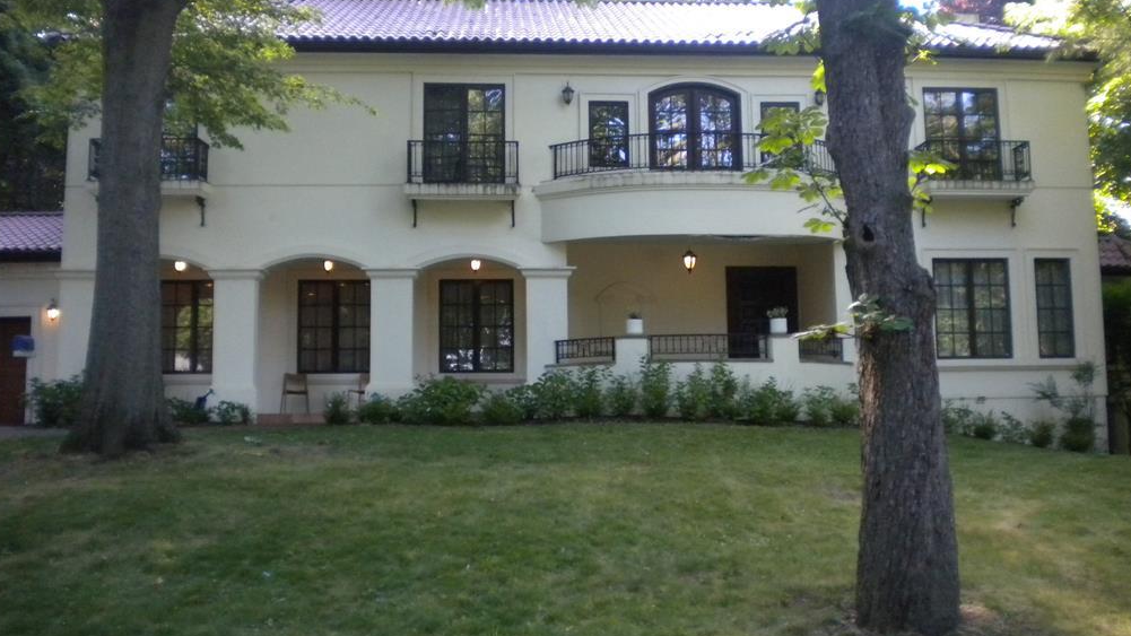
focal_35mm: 39
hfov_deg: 51.6
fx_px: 1170
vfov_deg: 30.4
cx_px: 569
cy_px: 281
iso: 400
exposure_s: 1/261
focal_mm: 6.3
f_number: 3.1
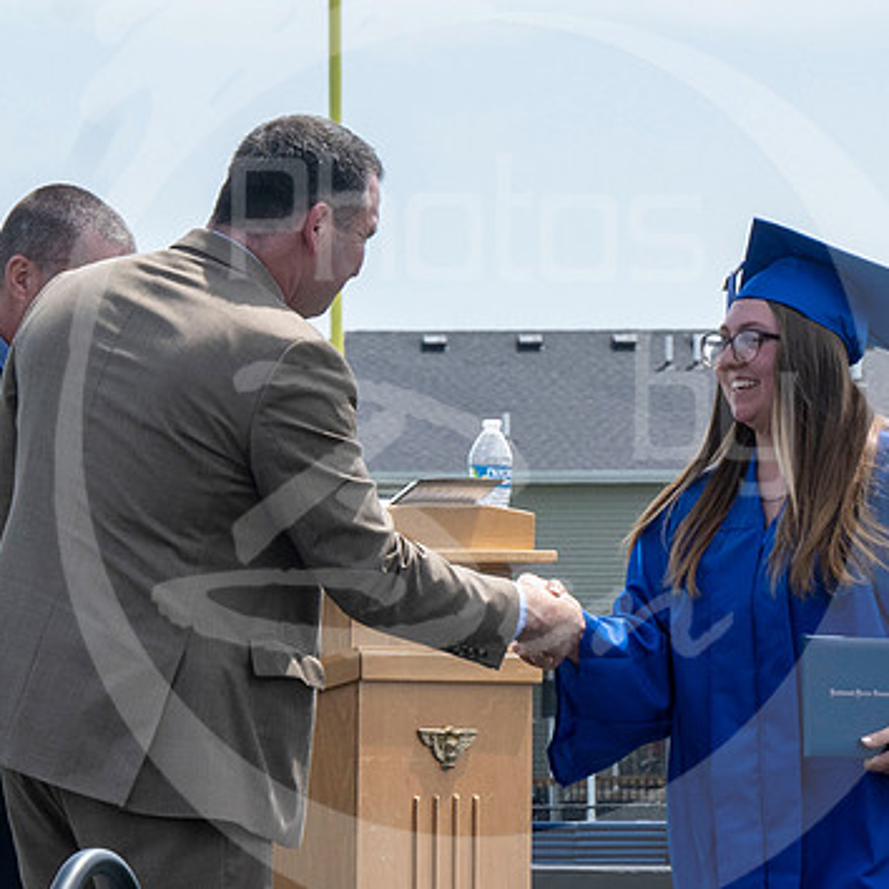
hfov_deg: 5.3
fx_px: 9676
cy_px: 435
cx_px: 211
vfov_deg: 5.3
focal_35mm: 333
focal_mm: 77
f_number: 10
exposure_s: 1/250
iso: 200
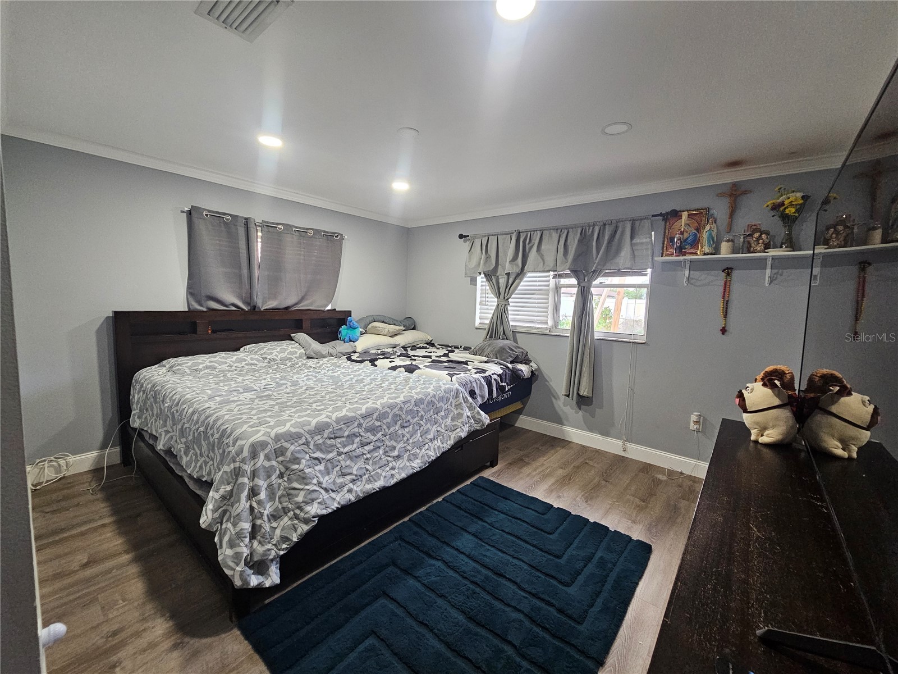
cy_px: 337
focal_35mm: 13
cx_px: 449
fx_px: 337
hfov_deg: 106.2
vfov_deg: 89.9
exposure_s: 1/40
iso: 320
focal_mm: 2.2
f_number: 2.2
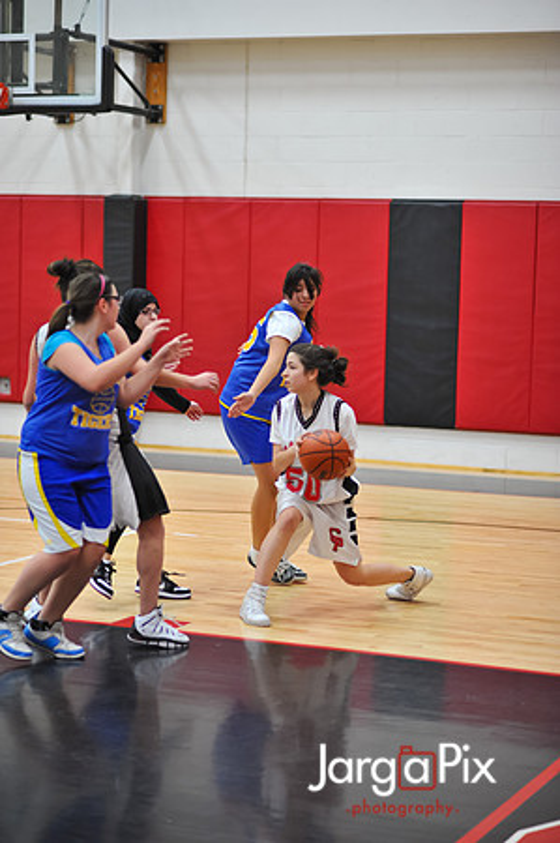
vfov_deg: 23.9
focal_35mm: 85
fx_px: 1988
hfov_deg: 16.0
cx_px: 280
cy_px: 422
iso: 1600
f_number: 2
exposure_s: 1/500
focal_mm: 85
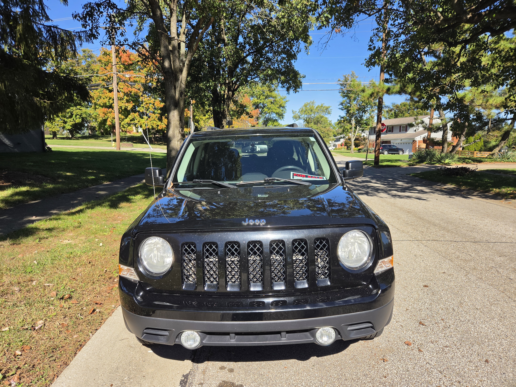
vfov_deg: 58.9
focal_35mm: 23
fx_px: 343
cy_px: 194
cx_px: 258
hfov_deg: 73.9
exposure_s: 1/2686
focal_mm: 5.4
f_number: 1.8
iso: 80
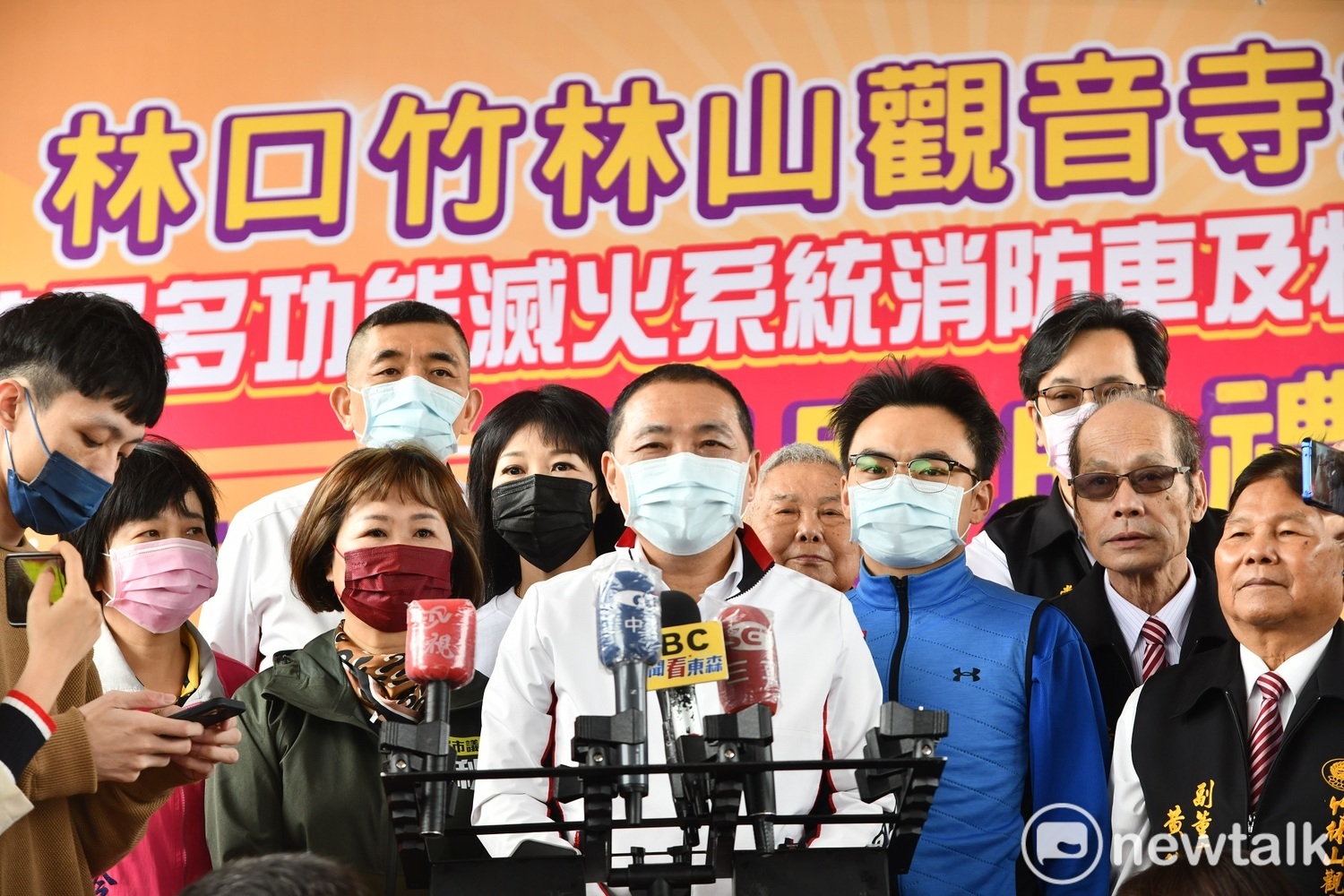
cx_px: 672
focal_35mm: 86
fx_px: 3210
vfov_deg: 15.9
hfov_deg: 23.6
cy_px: 448
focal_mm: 86
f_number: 7.1
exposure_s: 1/200
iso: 640
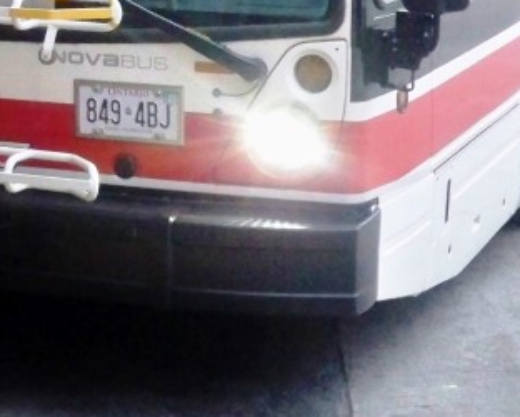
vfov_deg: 13.3
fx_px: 1725
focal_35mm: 112
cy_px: -110
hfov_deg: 17.1
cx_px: 182
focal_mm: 6.3
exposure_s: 1/60
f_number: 3.1
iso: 640
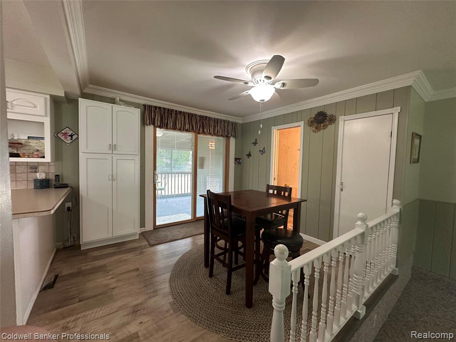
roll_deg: -1.6
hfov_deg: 102.1
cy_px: 171
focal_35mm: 14
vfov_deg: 85.7
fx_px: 184
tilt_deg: -2.7
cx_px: 228
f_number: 2.2
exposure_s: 1/60
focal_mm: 2.22
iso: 250
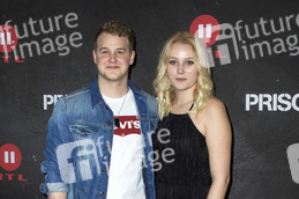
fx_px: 539
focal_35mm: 65
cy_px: 214
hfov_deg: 31.0
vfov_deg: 20.0
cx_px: 150
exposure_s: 1/200
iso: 800
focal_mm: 42
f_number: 6.3
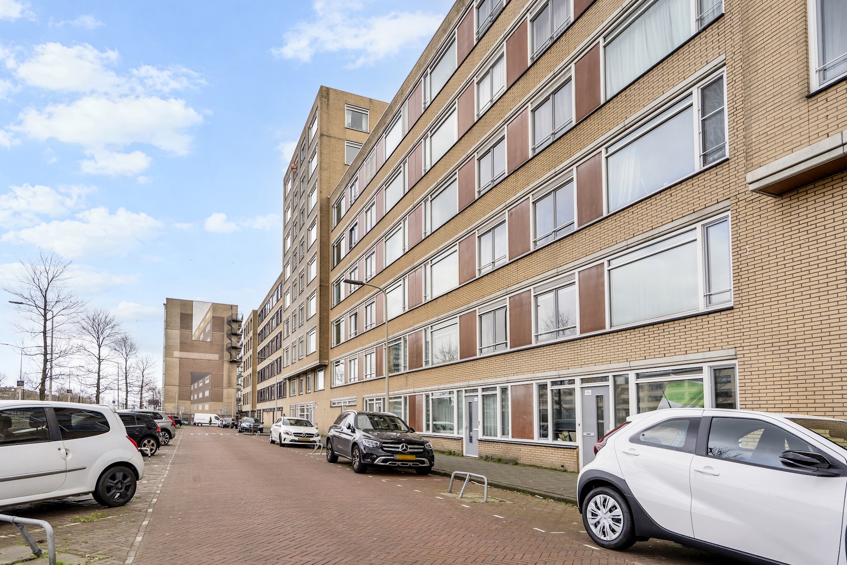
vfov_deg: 61.9
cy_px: 282
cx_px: 424
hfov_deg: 84.0
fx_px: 471
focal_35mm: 20
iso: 800
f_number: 8
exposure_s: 1/400
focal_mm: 20
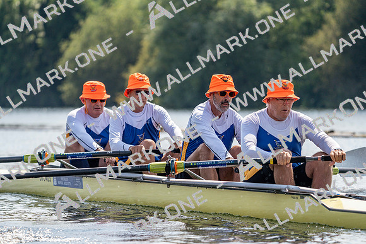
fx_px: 2868
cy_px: 122
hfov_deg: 7.3
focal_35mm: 282
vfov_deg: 4.9
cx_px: 183
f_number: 5.6
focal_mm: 282
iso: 320
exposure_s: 1/1600
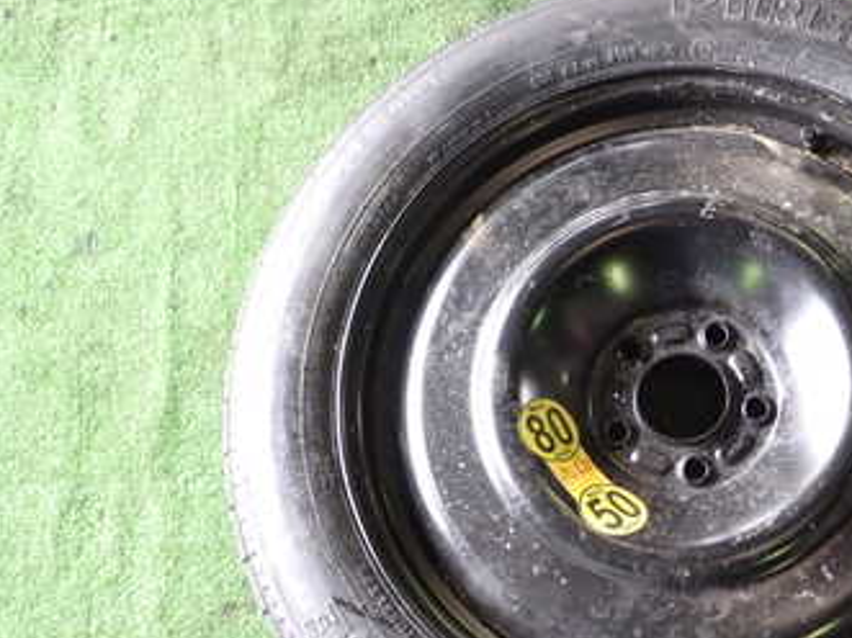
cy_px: 455
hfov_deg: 32.5
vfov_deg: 25.0
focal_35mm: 58
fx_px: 1427
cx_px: 664
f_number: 2.4
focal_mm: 5.79
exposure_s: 1/30
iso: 200
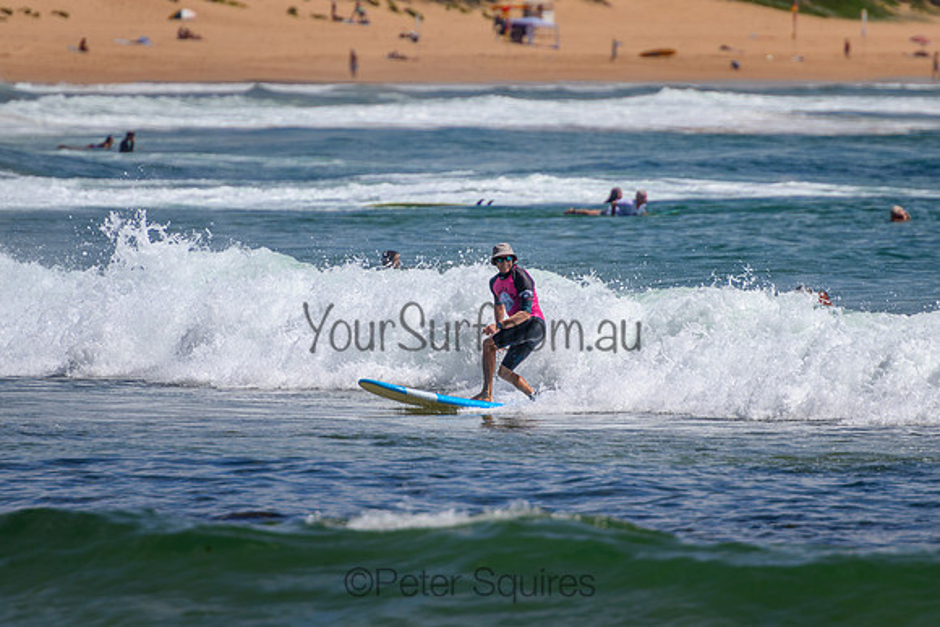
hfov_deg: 3.7
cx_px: 487
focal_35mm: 550
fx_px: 14360
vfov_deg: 2.5
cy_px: 288
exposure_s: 1/2000
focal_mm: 400
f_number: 5.6
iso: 160
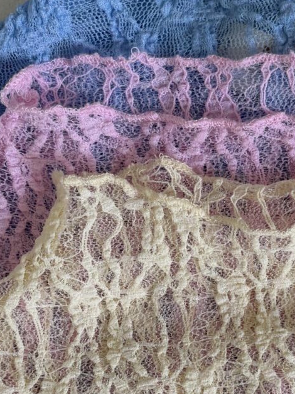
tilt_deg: -83.7
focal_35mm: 98
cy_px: 229
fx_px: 1114
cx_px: 213
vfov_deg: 20.0
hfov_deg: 15.0
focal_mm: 6.76
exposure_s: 1/121
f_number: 1.78
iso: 50
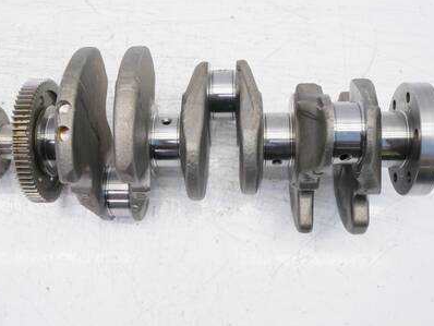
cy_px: 167
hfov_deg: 45.7
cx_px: 194
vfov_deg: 35.2
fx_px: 514
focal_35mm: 41
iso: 200
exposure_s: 1/80
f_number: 4
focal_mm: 17
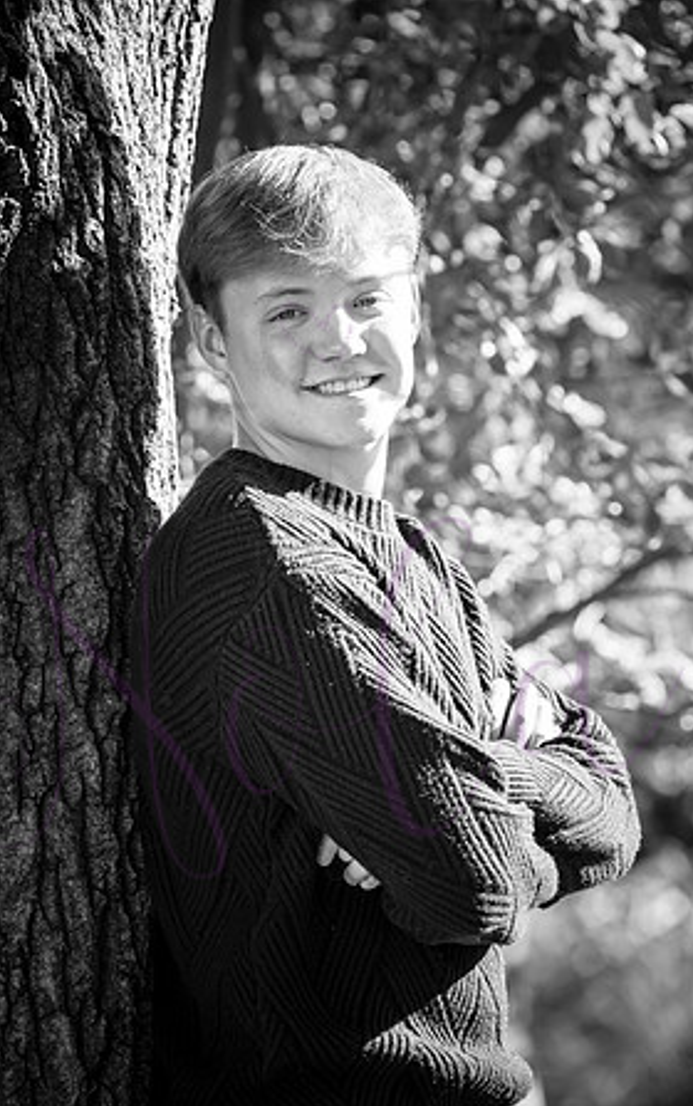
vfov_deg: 10.2
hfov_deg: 6.4
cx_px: 327
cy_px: 554
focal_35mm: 205
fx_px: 6185
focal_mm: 200
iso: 800
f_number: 8
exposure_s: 1/500
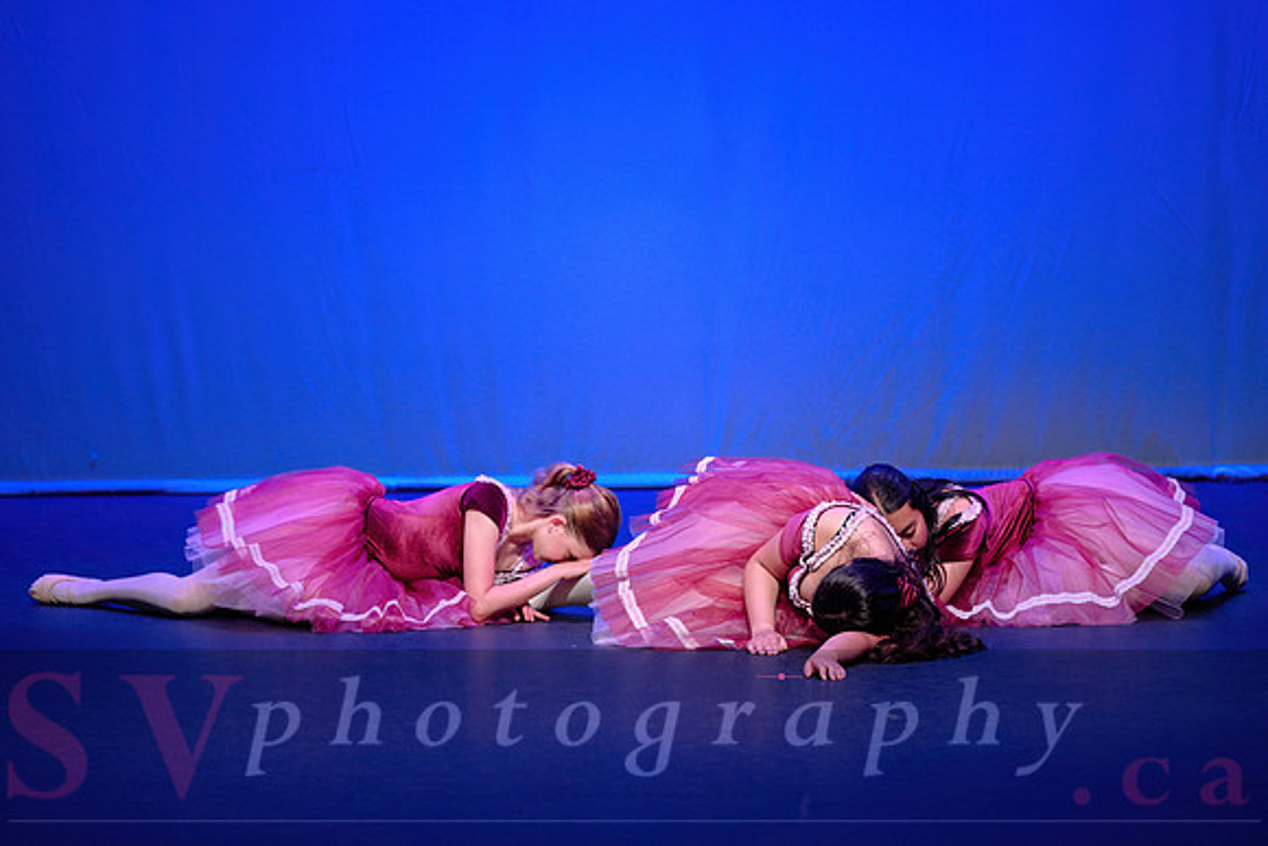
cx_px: 681
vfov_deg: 6.1
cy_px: 392
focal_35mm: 225
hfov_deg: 9.1
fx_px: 7929
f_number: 2.8
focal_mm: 200
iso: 1250
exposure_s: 1/400
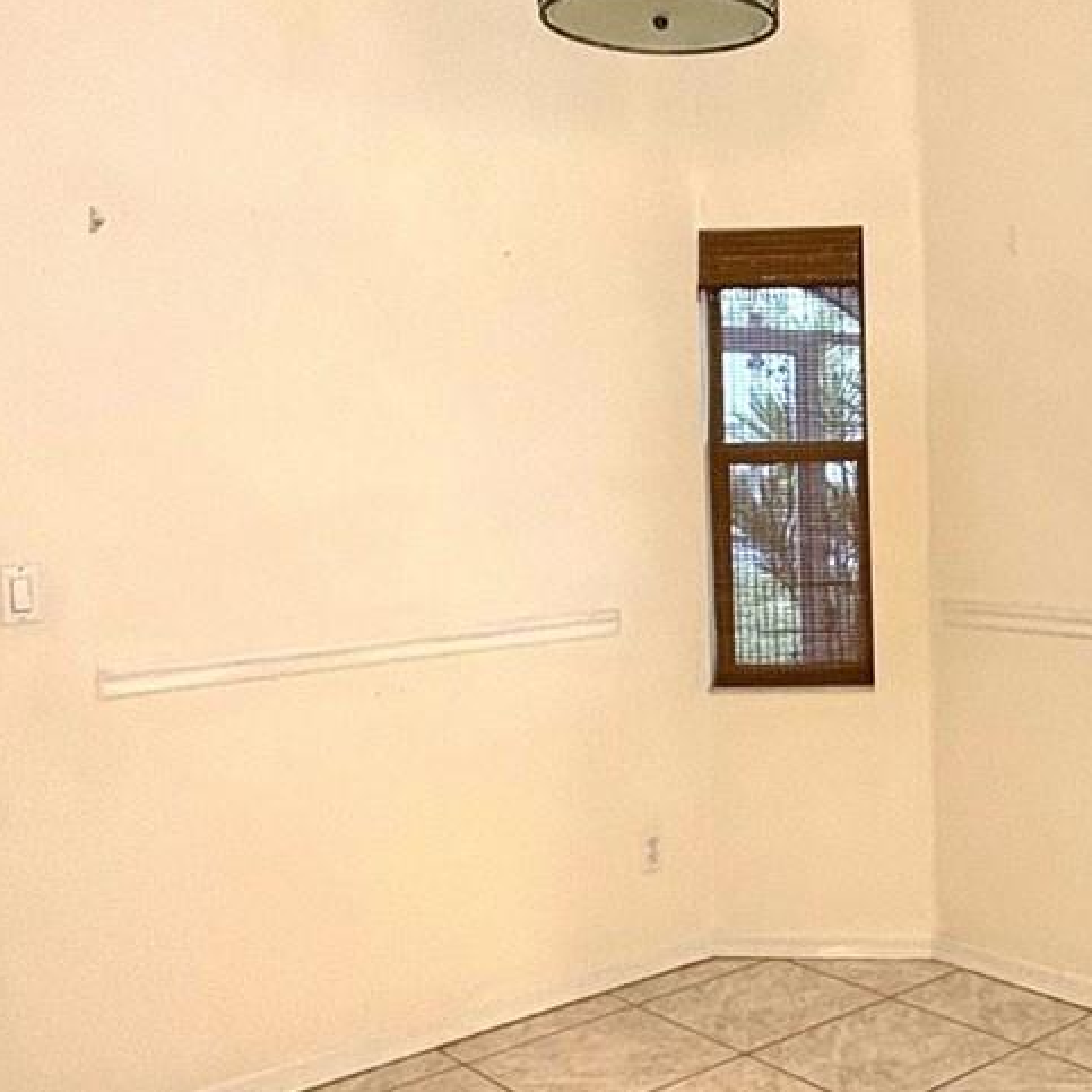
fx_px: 1463
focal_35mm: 41
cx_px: 968
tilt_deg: -1.6
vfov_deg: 40.8
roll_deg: +1.0
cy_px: 475
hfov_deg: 38.3
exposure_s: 1/60
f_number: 2.2
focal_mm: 2.22
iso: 250
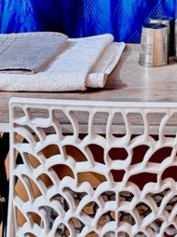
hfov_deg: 13.6
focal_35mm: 104
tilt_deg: -9.8
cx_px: 236
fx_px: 710
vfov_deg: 18.4
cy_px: -4
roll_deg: -2.9
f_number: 1.78
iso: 640
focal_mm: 6.76
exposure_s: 1/33
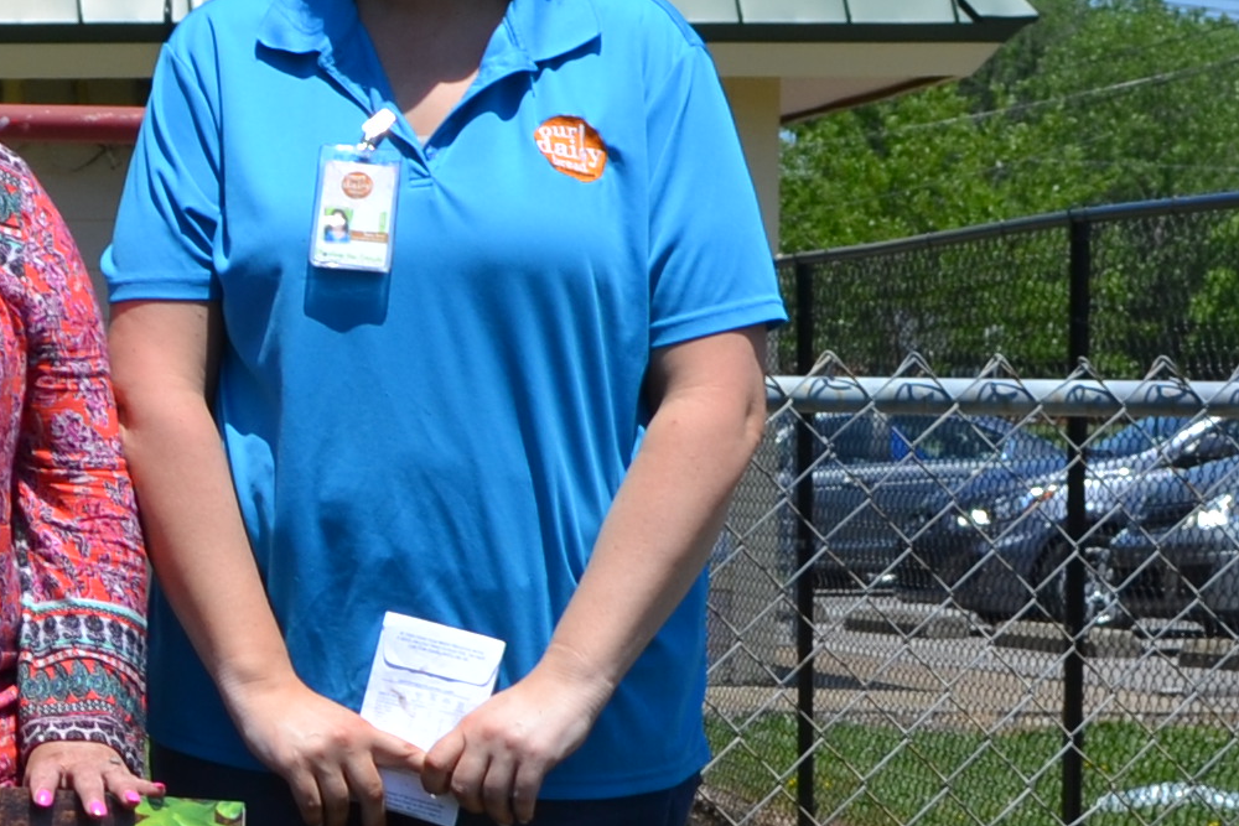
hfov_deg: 13.3
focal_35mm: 152
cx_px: -38
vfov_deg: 9.0
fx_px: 5232
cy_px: 721
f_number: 8
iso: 100
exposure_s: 1/250
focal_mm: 22
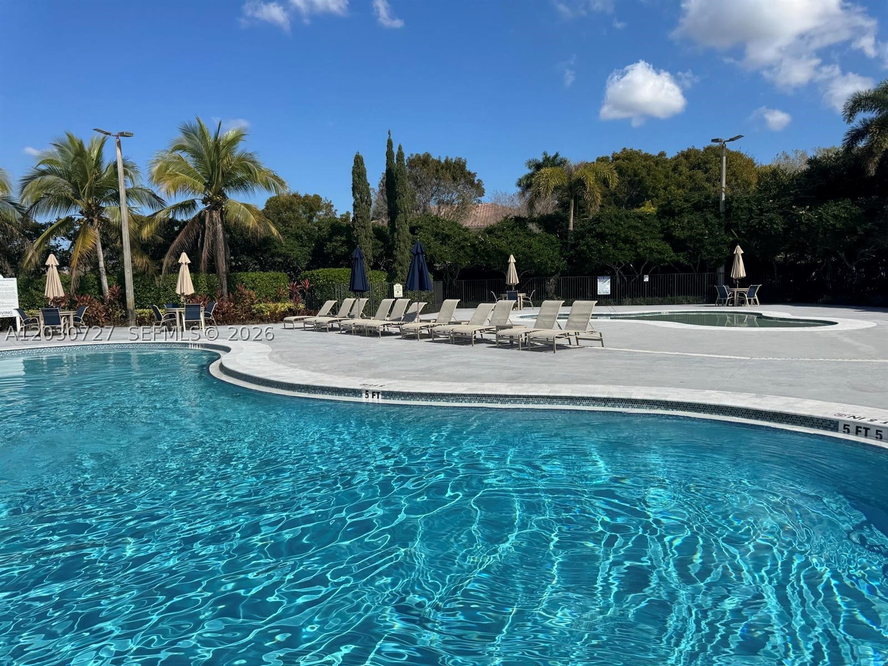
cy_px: 333
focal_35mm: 24
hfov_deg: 71.6
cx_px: 444
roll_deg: +0.8
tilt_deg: -5.8
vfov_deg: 56.8
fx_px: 616
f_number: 1.78
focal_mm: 6.76
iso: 80
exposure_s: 1/10417
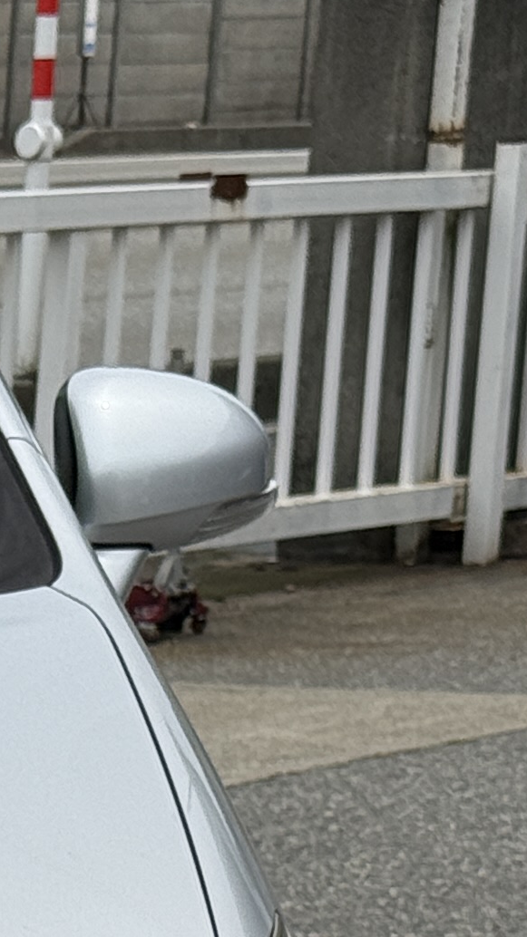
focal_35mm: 204
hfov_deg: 5.6
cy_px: 1089
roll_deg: -1.5
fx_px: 5072
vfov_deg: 10.4
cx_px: -930
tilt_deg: -12.0
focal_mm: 6.76
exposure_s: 1/7874
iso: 64
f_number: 1.78
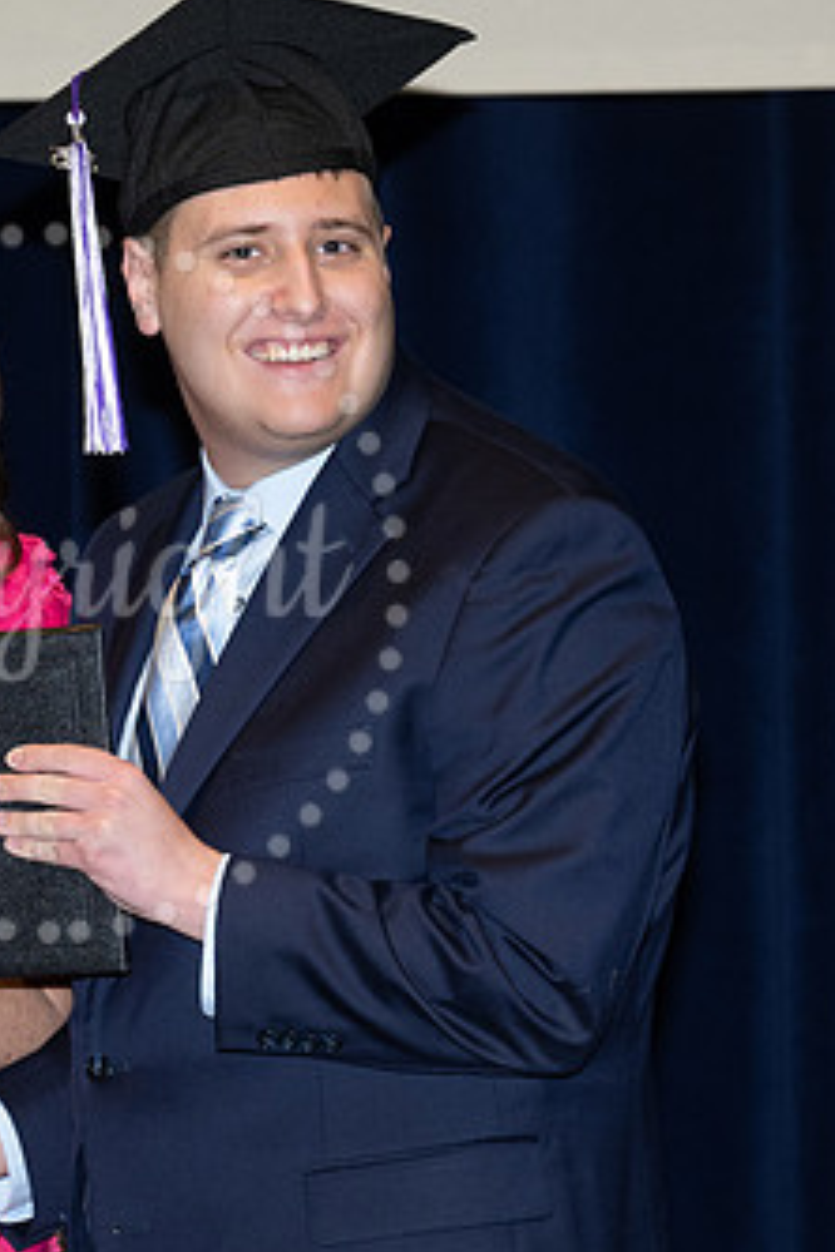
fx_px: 8871
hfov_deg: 5.4
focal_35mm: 255
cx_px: -29
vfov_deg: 8.1
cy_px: 671
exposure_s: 1/80
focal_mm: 105
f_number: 5.6
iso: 640
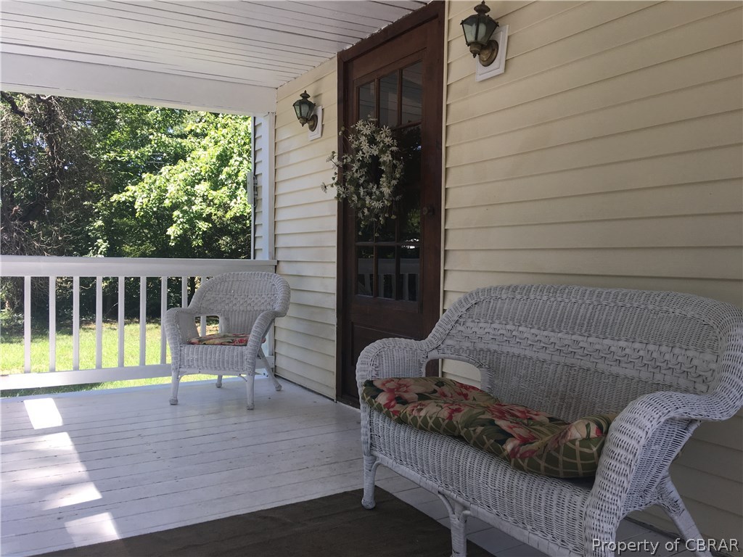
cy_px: 278
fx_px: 622
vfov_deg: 48.2
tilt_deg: -0.3
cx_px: 372
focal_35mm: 29
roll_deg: -0.7
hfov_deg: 61.7
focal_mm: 4.15
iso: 25
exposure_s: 1/227
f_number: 2.2
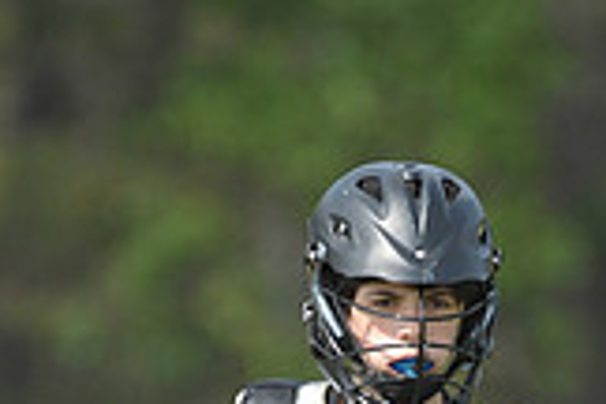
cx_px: 393
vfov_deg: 1.0
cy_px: 602
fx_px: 24103
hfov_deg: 1.4
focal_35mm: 1432
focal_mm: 400
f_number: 4
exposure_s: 1/2000
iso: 640
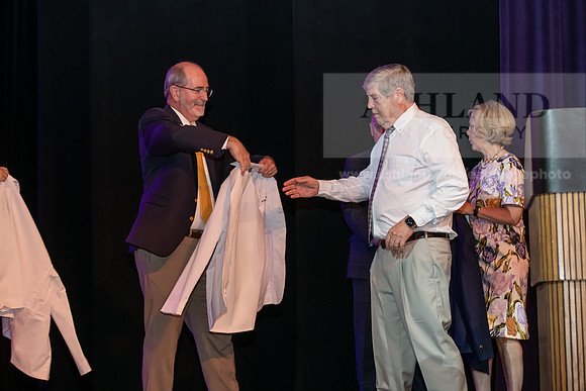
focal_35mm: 82
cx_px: 293
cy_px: 196
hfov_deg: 24.8
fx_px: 1335
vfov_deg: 16.7
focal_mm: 82
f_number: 4
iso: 2000
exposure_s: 1/200
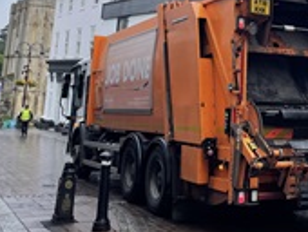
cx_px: 250
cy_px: -4
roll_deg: -2.7
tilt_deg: +9.5
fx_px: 544
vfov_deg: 23.0
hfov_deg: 30.8
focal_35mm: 61
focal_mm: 4.2
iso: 32
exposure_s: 1/454
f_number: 1.6
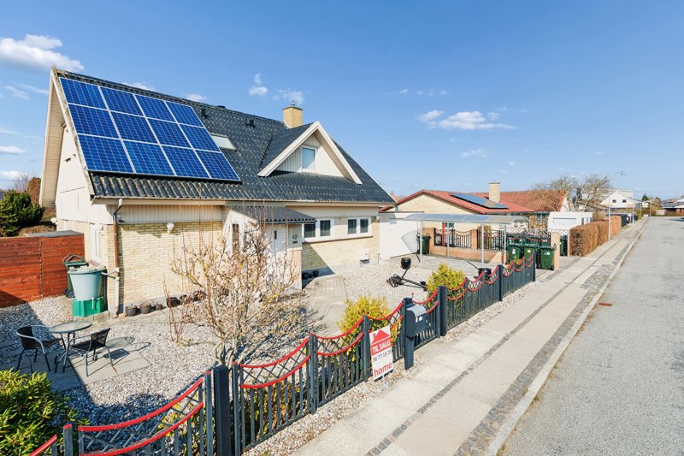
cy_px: 228
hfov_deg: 96.7
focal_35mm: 16
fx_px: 304
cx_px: 342
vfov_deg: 73.7
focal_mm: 16
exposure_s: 1/160
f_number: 10
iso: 200
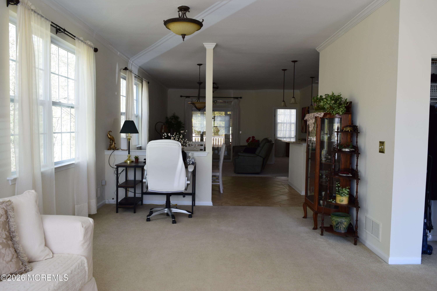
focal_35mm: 27
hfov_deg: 67.4
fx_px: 328
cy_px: 146
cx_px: 218
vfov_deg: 47.9
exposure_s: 1/60
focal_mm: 18
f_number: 8
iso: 450
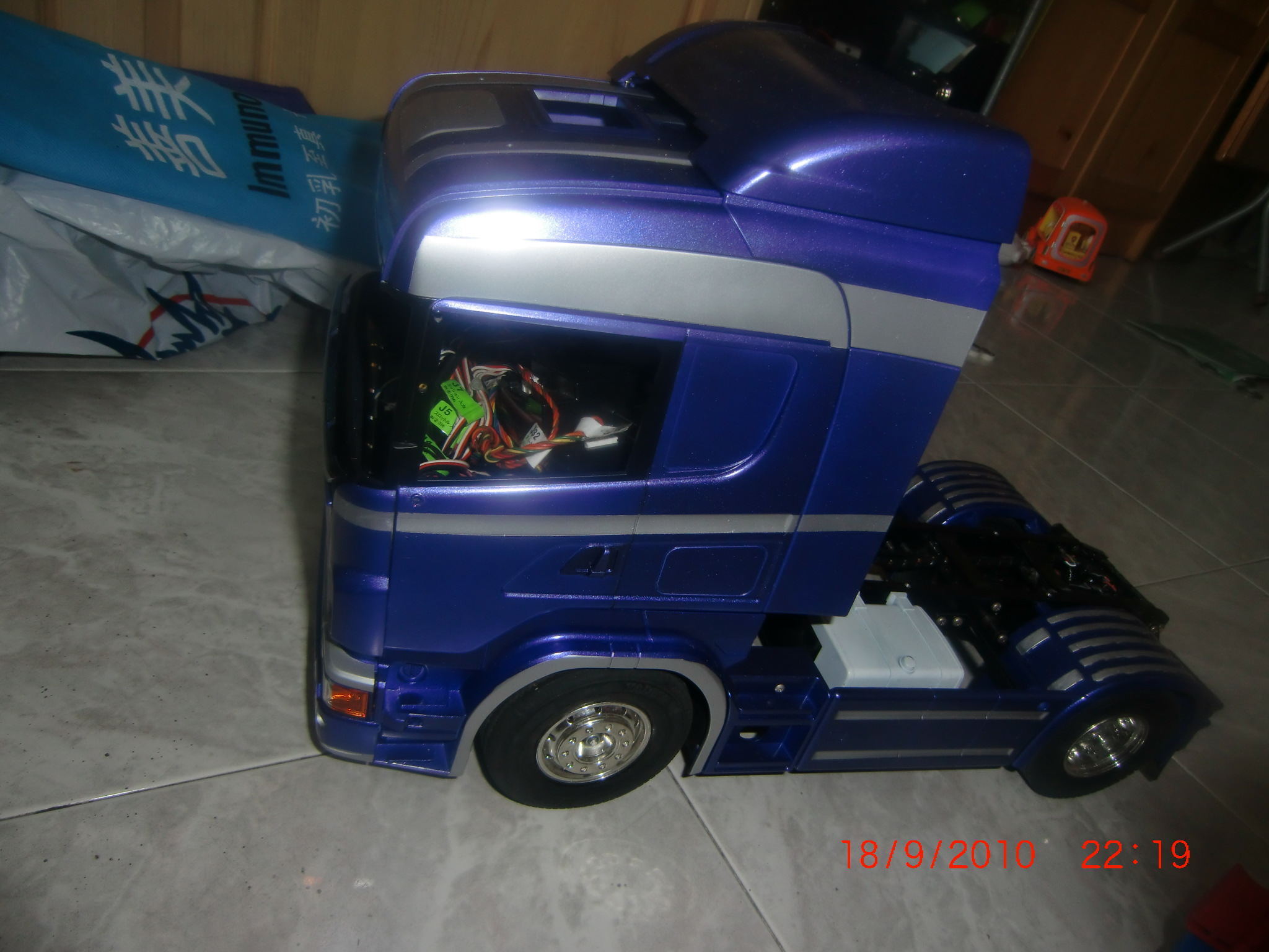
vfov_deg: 56.8
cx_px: 634
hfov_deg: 71.6
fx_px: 880
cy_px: 476
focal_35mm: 24
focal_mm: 4.3
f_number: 3.2
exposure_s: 1/60
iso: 64
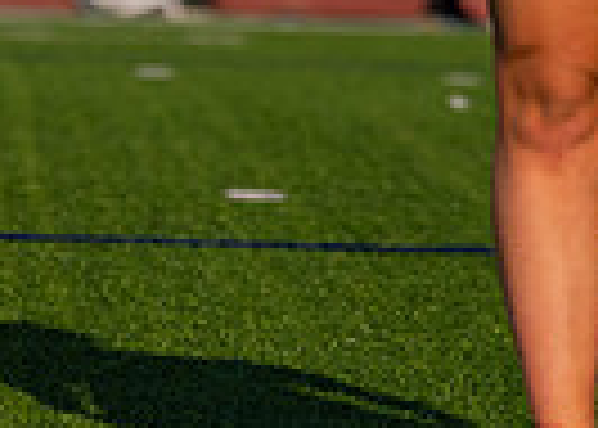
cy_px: -524
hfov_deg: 3.0
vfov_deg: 2.1
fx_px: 11549
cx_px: -366
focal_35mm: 680
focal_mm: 113
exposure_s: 1/5000
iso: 100
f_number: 2.8
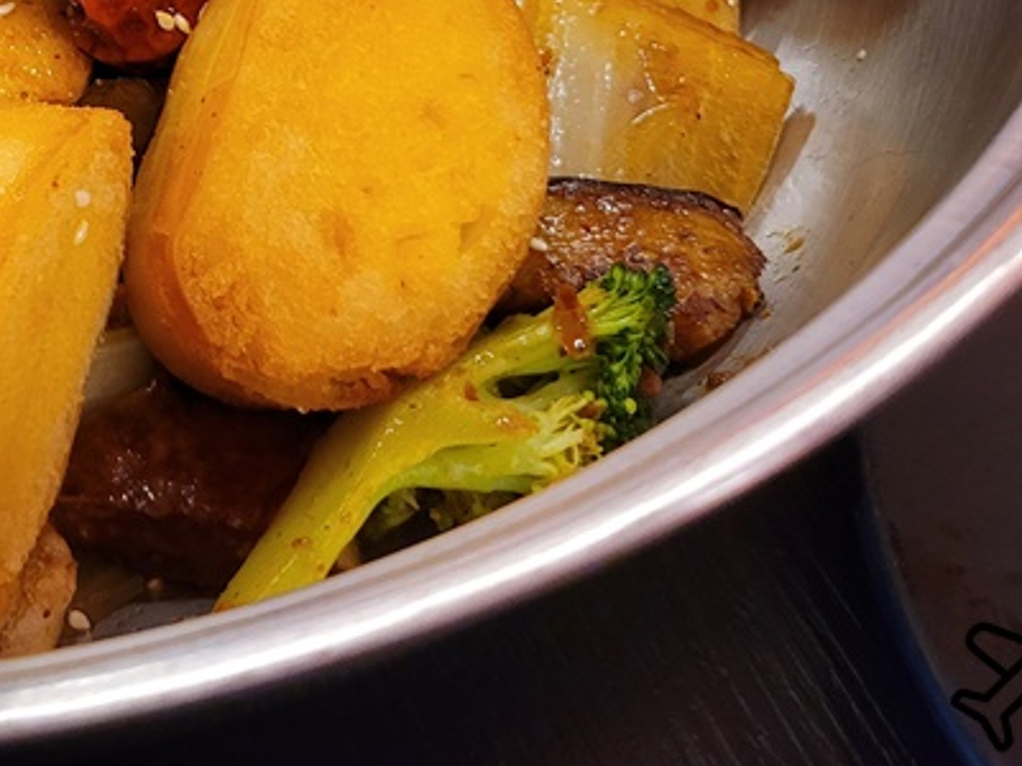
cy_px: -169
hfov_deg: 27.0
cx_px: -146
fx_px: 1919
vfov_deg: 21.0
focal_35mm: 65
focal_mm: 5.4
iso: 320
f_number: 1.8
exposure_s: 1/40
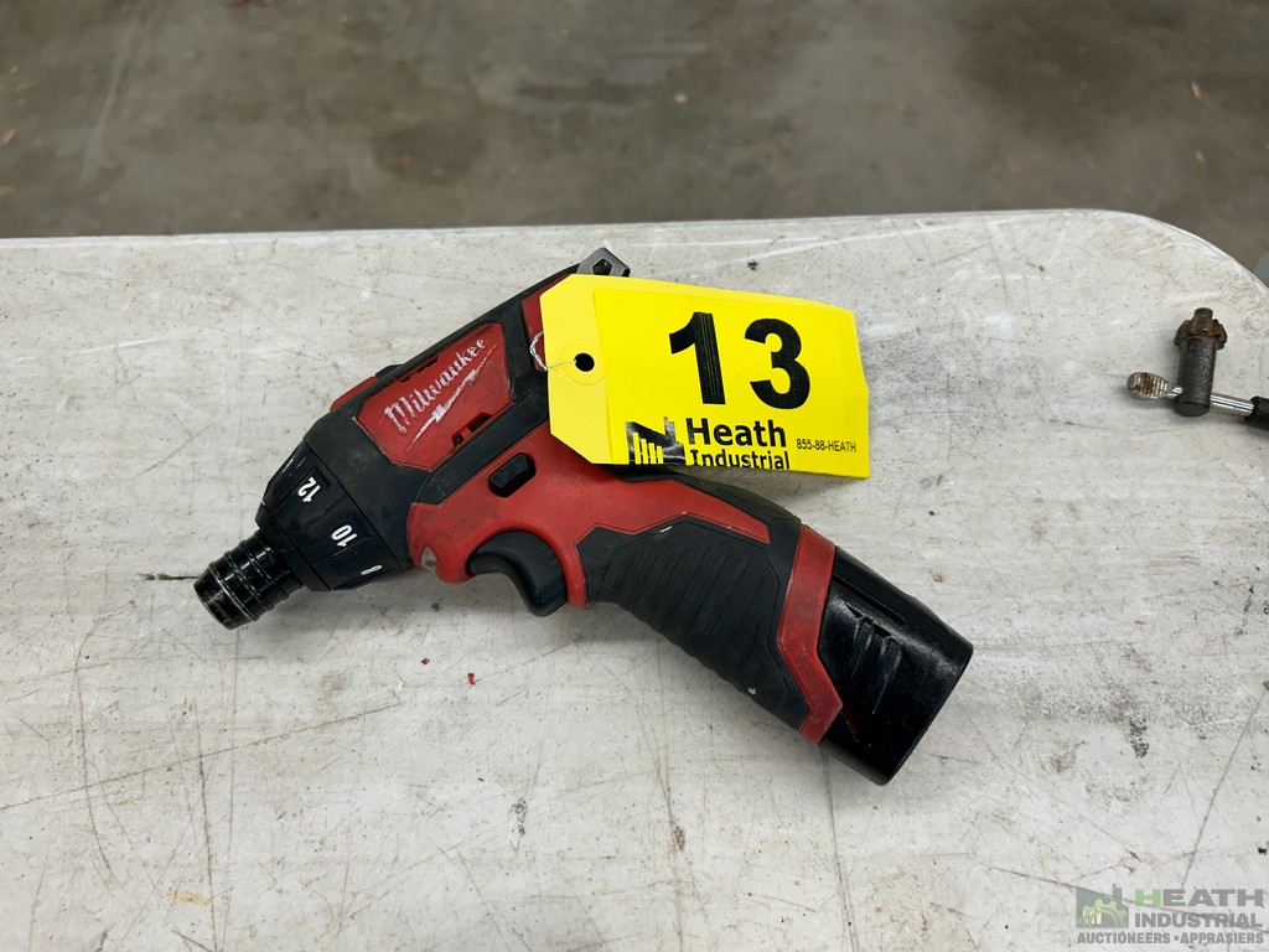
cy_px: 476
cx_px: 634
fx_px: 953
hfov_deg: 67.3
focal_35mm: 26
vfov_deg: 53.1
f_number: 1.5
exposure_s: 1/120
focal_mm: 5.7
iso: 80
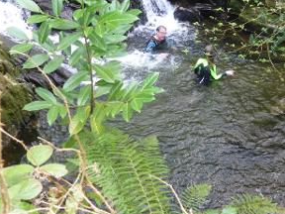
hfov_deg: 32.3
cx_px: 201
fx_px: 486
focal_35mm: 59
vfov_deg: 24.7
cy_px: 74
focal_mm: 6.1
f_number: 3.7
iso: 800
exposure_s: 1/125
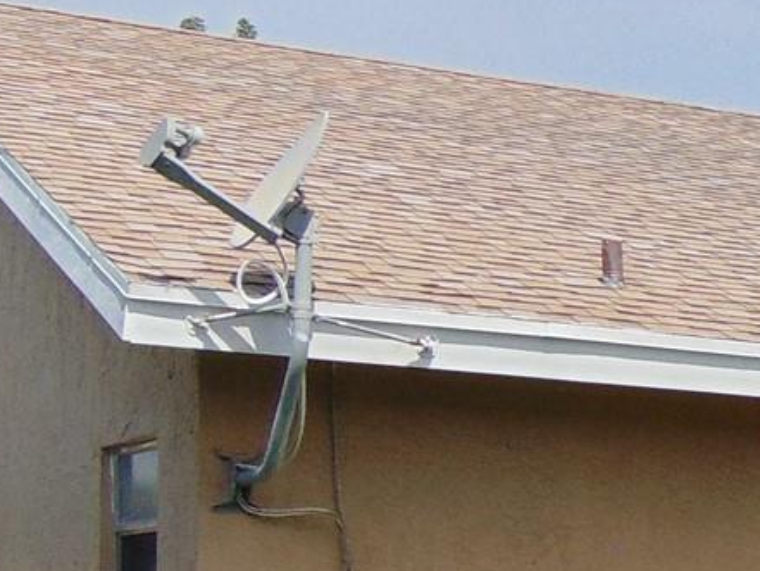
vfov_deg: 12.4
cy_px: 728
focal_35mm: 116
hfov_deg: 15.5
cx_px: 1187
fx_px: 2547
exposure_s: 1/400
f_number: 7.7
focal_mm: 4.5
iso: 80
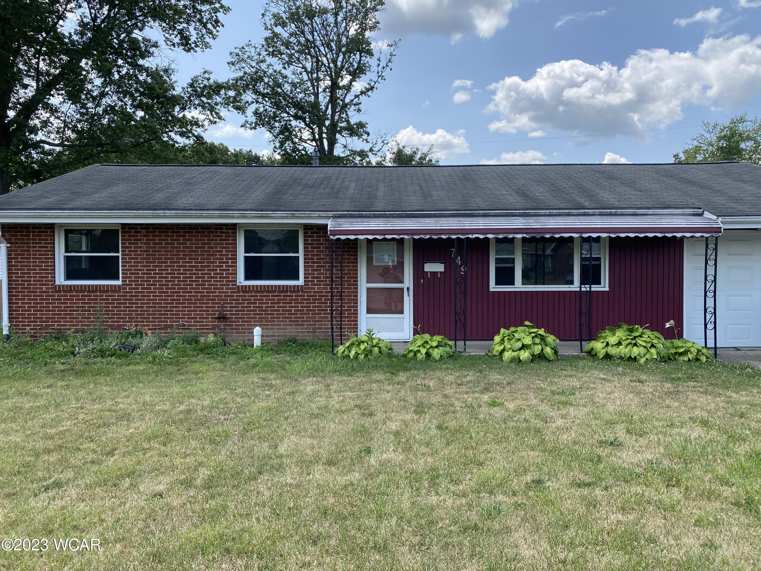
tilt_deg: -2.1
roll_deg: -0.5
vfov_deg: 53.1
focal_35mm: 26
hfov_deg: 67.3
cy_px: 286
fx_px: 572
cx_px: 380
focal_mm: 4.25
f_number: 1.8
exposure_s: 1/1330
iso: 32
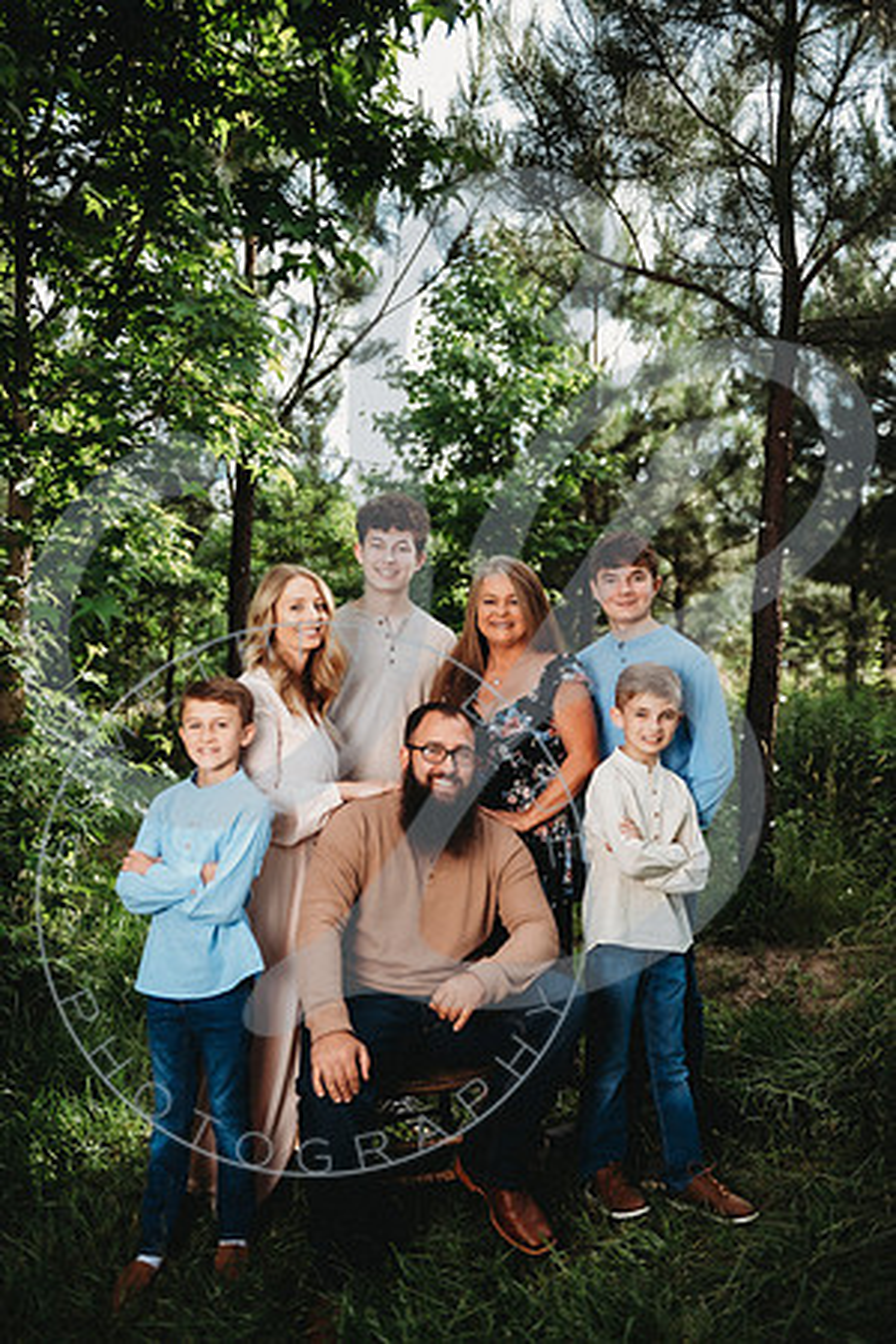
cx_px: 448
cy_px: 672
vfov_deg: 55.8
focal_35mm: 34
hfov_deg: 38.9
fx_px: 1269
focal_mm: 34
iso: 50
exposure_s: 1/200
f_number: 2.8
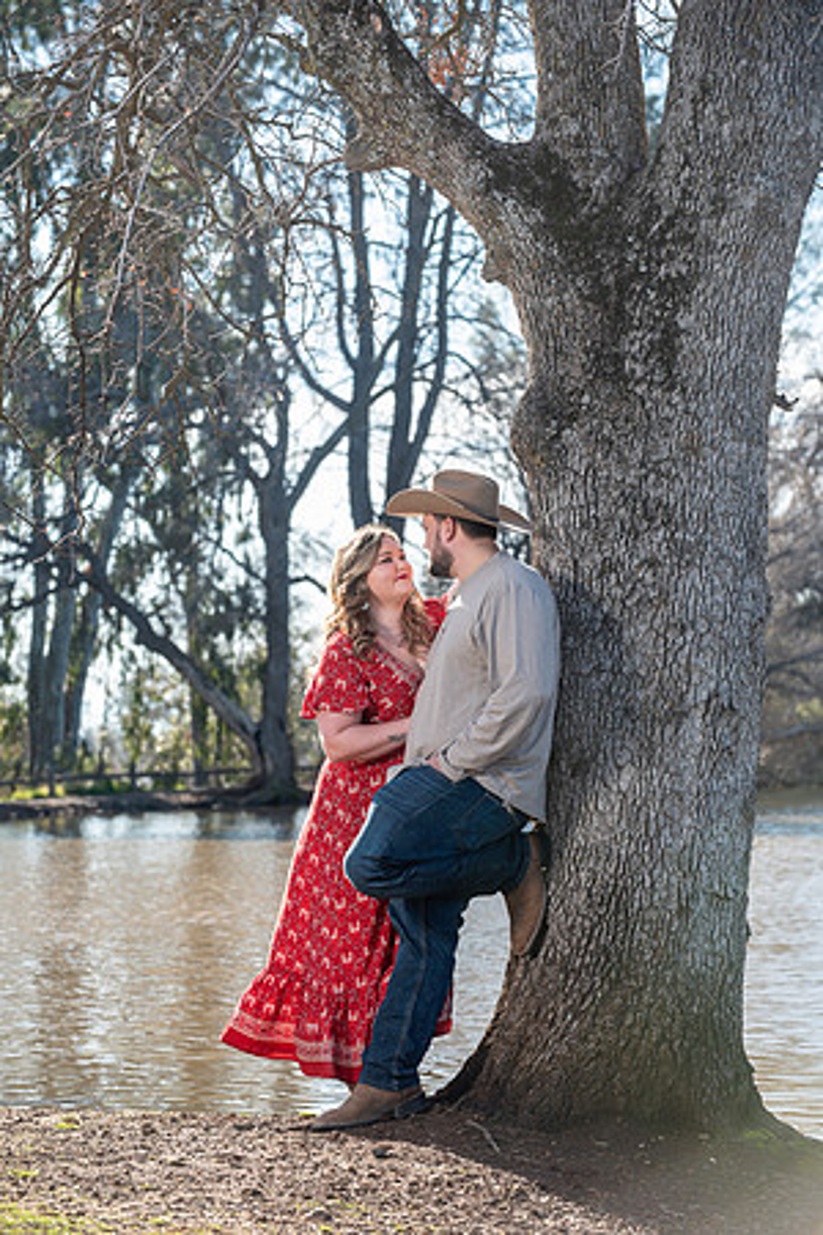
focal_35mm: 125
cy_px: 618
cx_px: 412
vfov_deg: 16.4
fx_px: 4286
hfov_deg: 11.0
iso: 160
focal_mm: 125
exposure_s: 1/250
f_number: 5.6
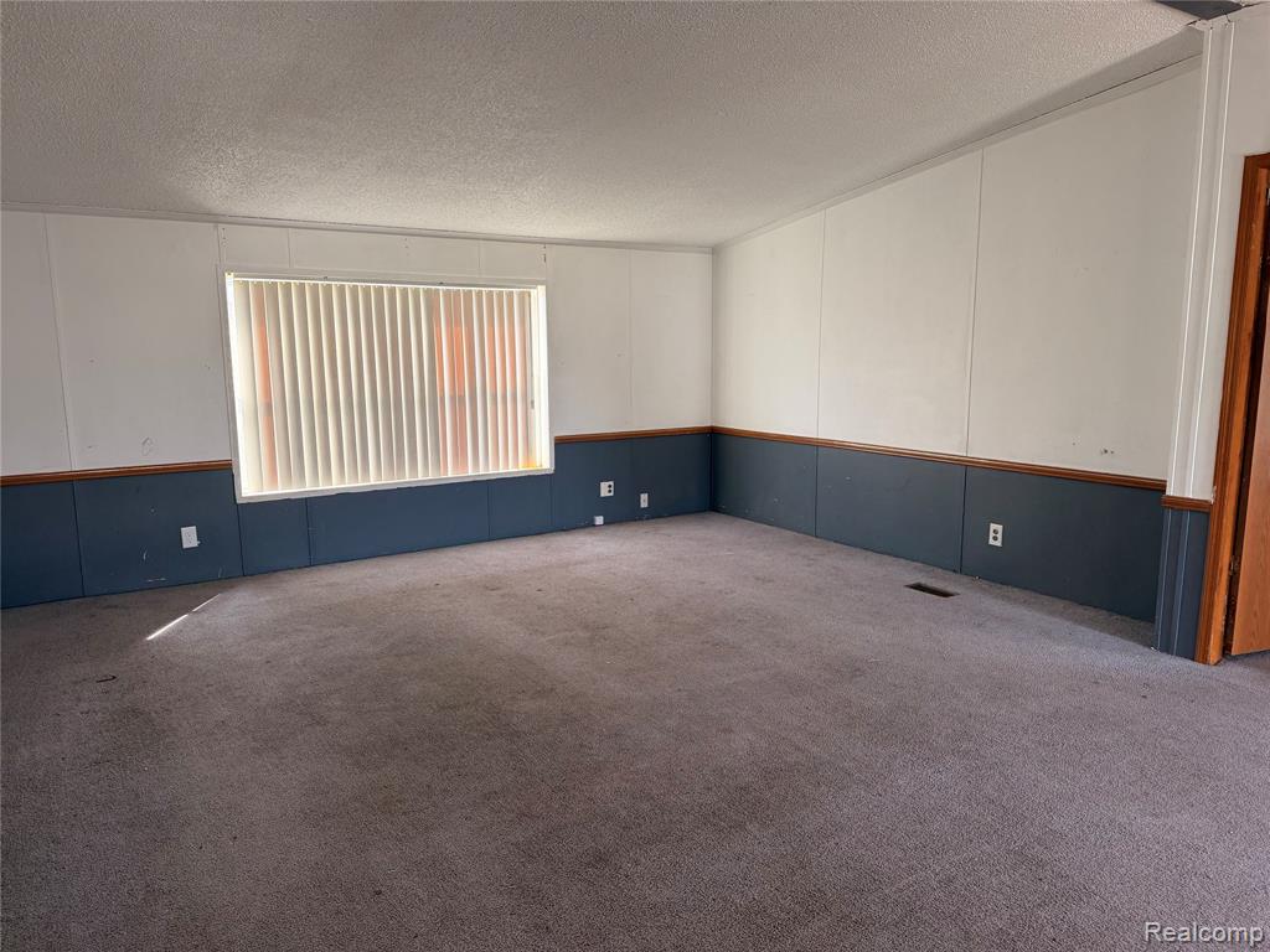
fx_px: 881
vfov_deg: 56.8
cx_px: 635
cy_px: 476
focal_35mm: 24
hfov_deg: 71.6
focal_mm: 6.76
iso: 160
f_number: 1.78
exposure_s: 1/156
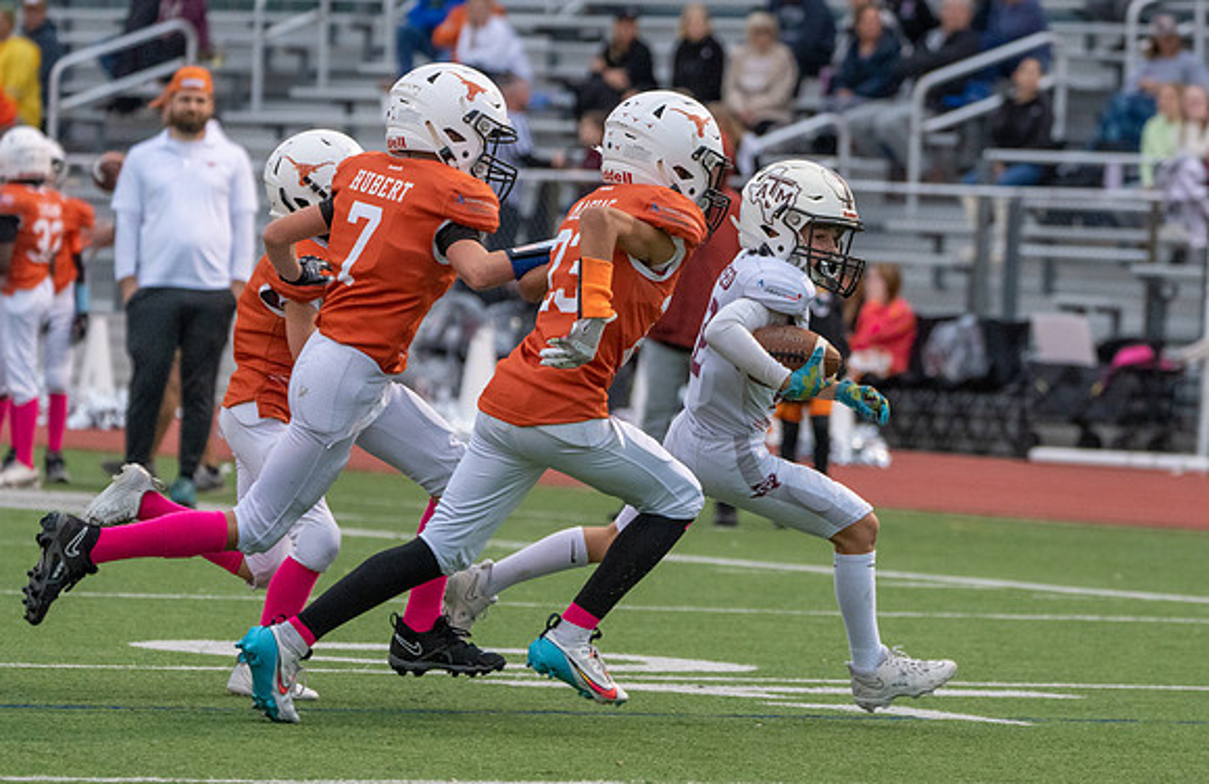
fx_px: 10122
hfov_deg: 6.8
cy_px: 472
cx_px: 765
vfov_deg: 4.4
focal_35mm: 304
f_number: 5.6
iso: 3200
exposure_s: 1/1000
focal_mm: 215
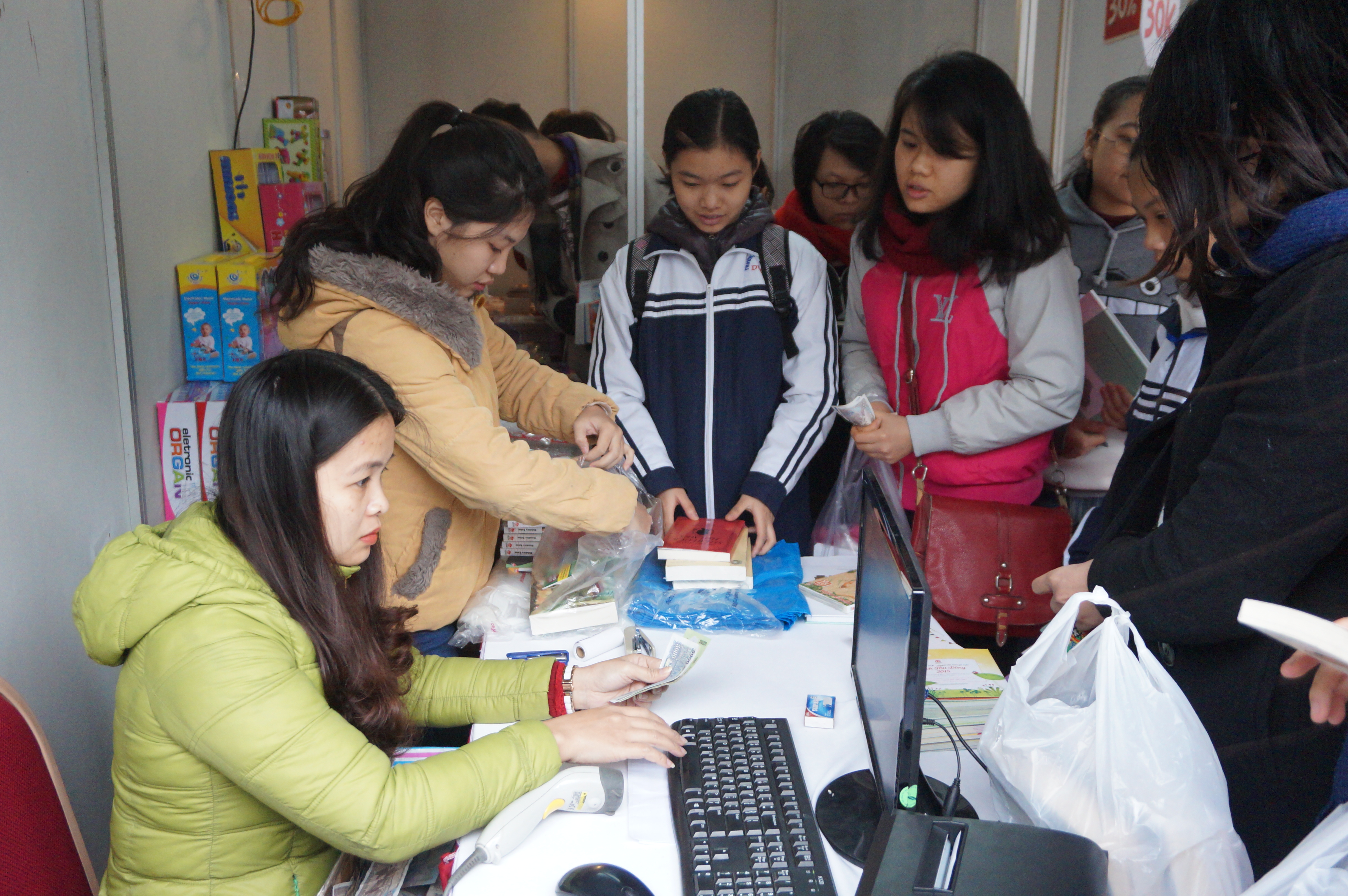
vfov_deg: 39.9
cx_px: 674
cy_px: 448
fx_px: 1234
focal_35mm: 33
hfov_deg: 57.3
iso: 3200
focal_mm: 22
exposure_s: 1/250
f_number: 4
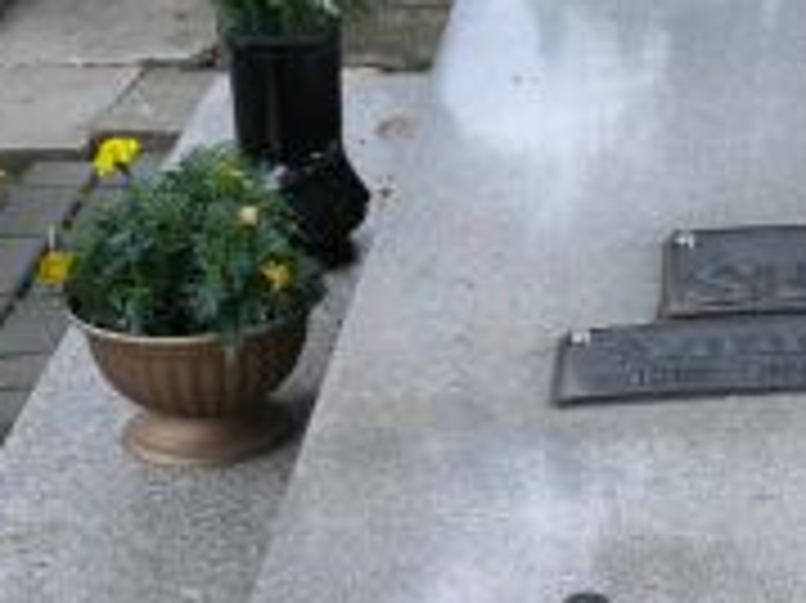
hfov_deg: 15.1
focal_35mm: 125
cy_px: 572
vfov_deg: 11.7
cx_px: 1013
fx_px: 2909
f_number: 2.8
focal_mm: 7.4
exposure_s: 1/60
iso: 100
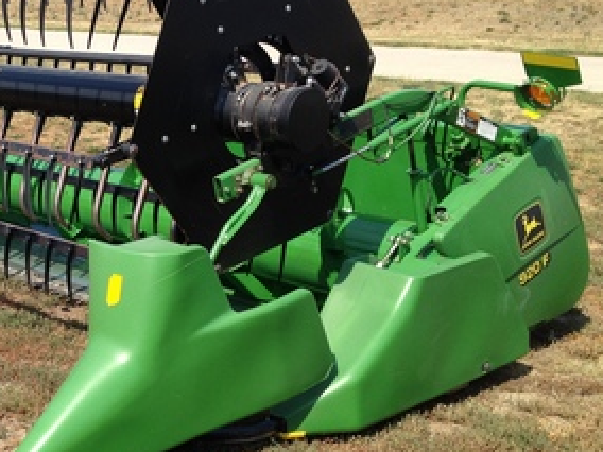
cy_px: 202
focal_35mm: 67
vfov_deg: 21.9
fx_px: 1167
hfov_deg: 27.9
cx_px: 66
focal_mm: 4.28
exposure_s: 1/1227
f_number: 2.4
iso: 64
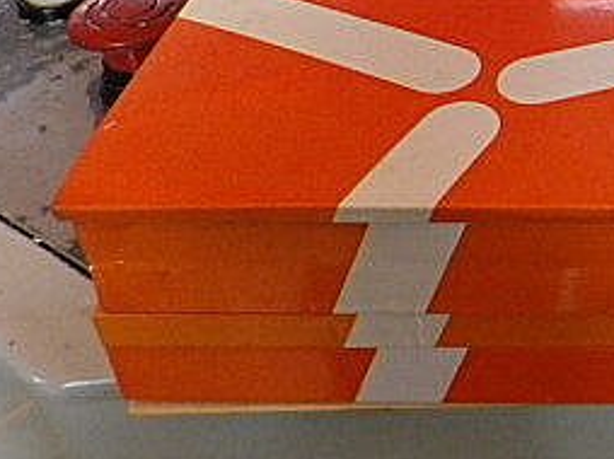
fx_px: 1116
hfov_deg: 27.4
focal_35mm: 63
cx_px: 723
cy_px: 14
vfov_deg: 22.5
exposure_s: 1/30
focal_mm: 4.5
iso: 400
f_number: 3.5
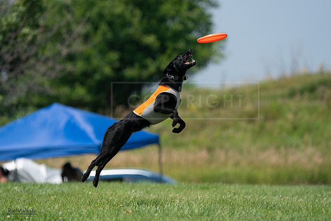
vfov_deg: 3.3
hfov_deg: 4.9
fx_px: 3853
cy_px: 110
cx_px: 166
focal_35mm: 419
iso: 800
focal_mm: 419
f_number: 6.3
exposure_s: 1/4000
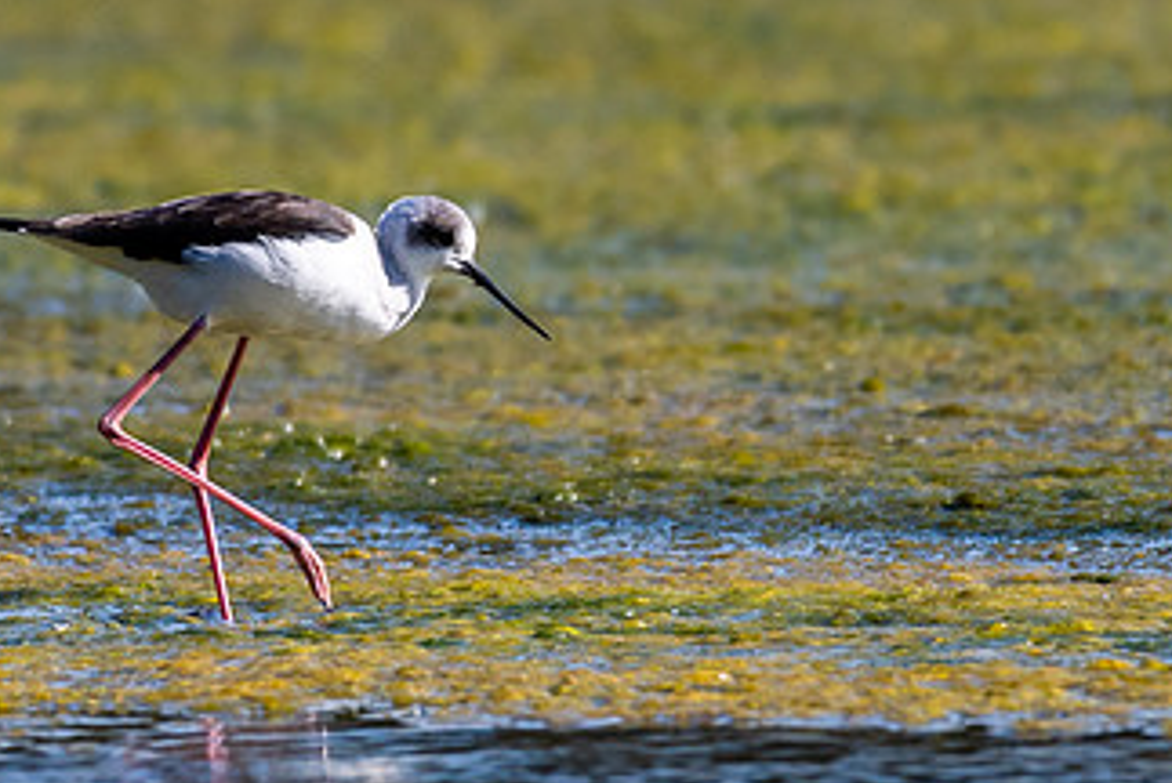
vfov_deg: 0.8
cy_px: 311
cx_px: 383
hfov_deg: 1.2
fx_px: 58293
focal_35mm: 1789
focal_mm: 500
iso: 500
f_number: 5.6
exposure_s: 1/2000
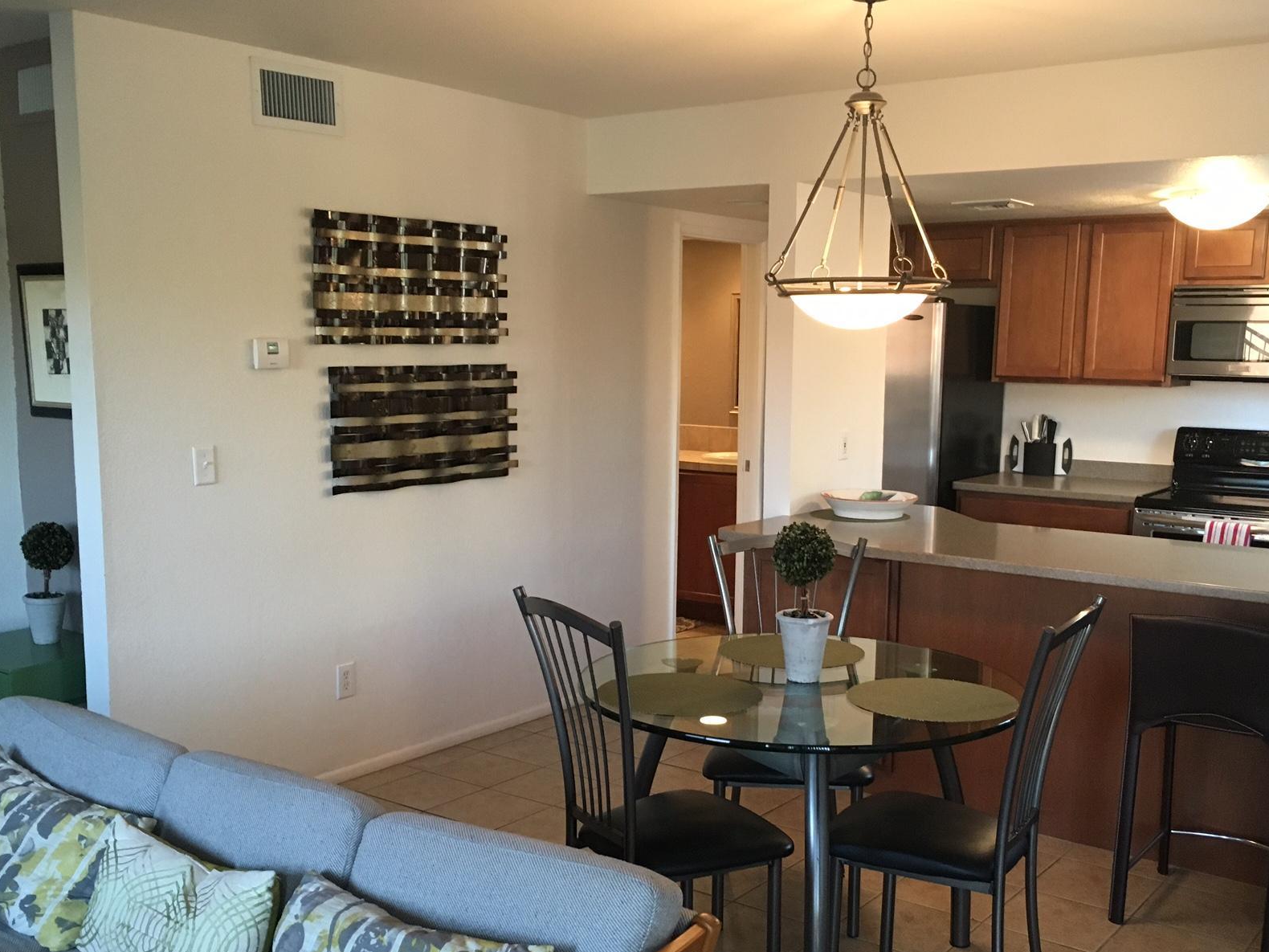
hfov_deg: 50.1
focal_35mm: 37
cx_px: 653
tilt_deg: -8.5
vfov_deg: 38.6
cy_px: 543
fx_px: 1356
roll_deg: +0.0
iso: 160
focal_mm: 4.15
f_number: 2.2
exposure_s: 1/30
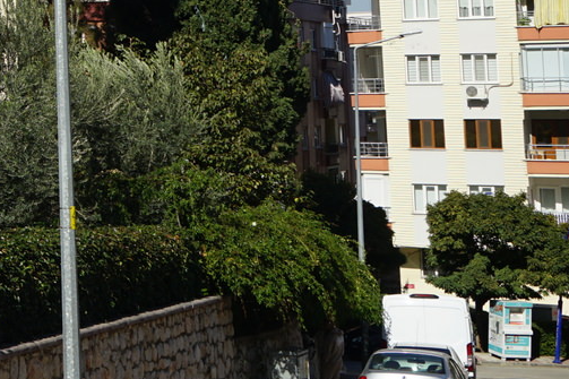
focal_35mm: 111
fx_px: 1754
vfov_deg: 12.0
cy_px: -111
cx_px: -387
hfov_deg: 16.2
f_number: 9
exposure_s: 1/320
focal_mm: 31
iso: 100
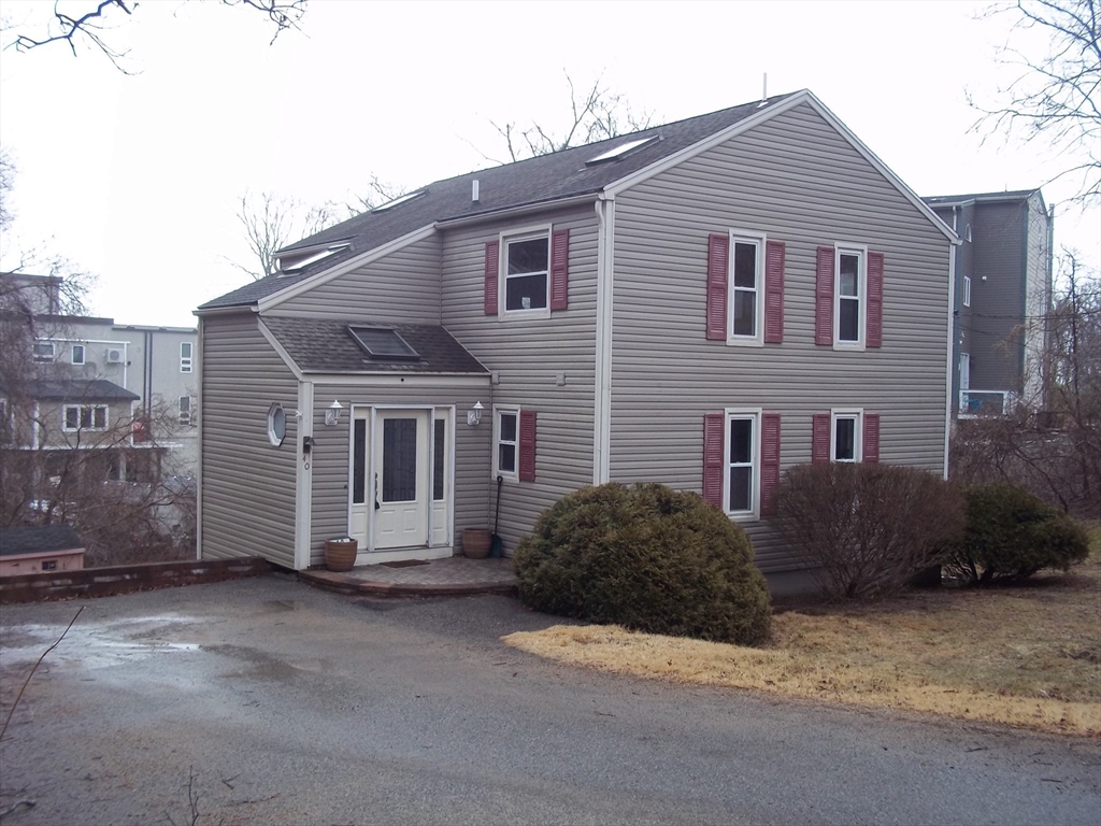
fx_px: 1145
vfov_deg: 39.7
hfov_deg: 51.4
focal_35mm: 36
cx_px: 550
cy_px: 413
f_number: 3.1
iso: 80
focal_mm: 6.5
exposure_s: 1/320
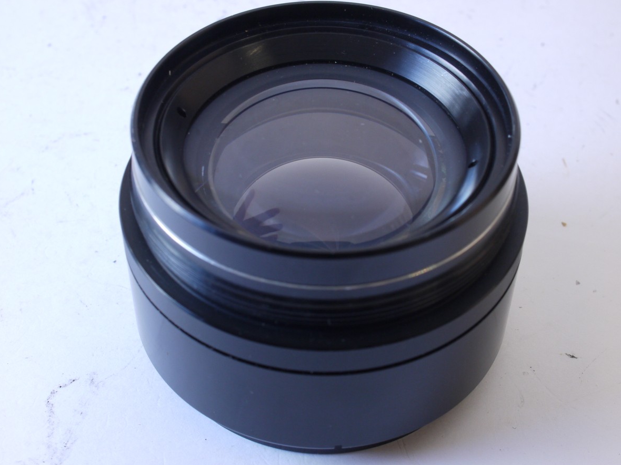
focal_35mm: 61
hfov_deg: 31.7
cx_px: 314
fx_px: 1094
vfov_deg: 24.0
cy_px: 233
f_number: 10
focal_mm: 30
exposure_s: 1/10
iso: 400
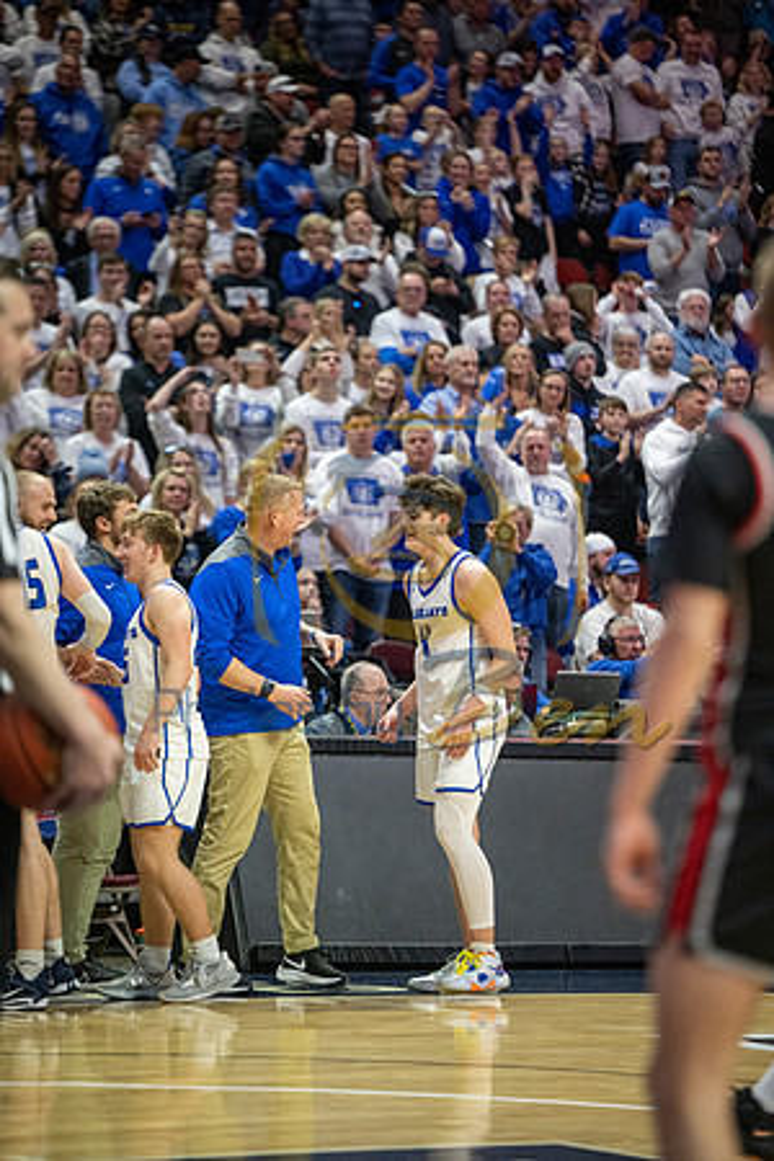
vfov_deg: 12.8
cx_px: 387
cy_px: 580
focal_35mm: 160
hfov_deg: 8.6
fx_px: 5160
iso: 2500
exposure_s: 1/1000
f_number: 2.8
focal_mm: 160
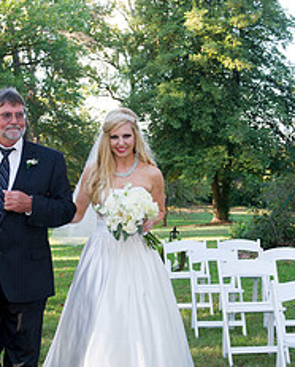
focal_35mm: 82
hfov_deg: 18.7
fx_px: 894
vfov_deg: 23.2
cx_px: 103
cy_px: 239
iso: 500
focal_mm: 35
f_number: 5.6
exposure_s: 1/125
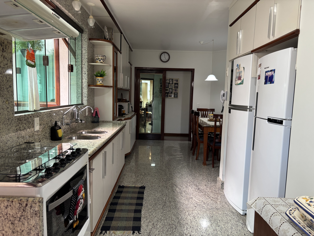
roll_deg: -2.3
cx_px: 157
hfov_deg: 67.3
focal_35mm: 26
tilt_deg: -6.4
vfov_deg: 53.1
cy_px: 118
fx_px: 236
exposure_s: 1/60
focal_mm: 5.96
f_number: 1.6
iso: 125
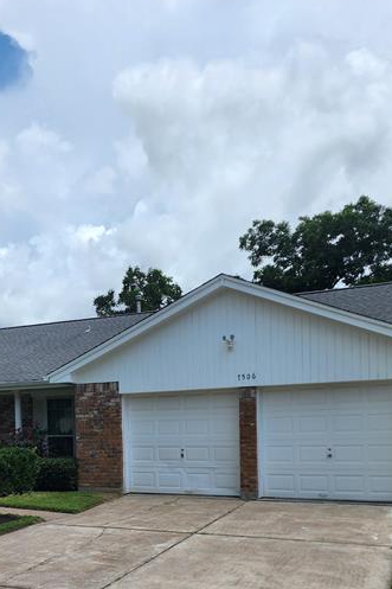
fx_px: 605
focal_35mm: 37
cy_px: 440
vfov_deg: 49.9
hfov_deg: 35.5
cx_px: 122
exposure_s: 1/1645
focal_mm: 6.4
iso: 12
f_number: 1.8
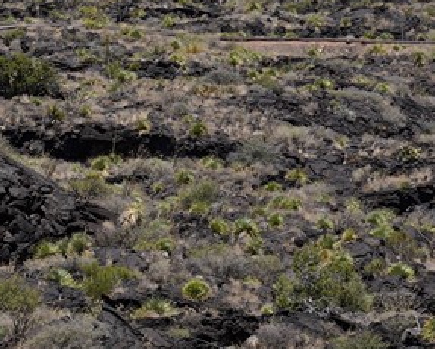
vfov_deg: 6.4
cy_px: 238
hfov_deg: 7.3
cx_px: -764
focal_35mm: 242
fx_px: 3118
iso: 100
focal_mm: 37
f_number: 16
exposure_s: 1/100
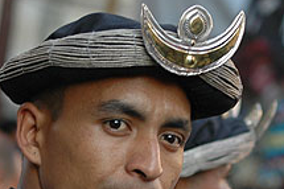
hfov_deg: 9.4
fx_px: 1734
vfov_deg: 6.2
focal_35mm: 220
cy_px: 170
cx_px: 135
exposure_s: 1/100
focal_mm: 70
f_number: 5
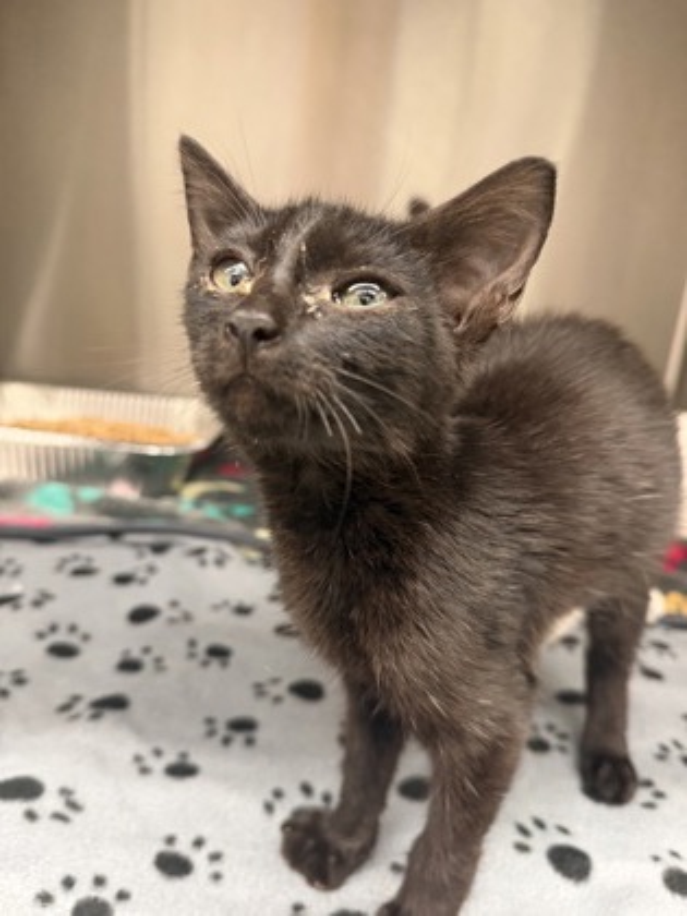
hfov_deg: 56.8
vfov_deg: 71.6
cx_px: 344
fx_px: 635
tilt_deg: -16.7
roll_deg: -6.9
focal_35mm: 24
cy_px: 458
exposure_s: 1/60
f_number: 1.78
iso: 400
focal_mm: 6.76
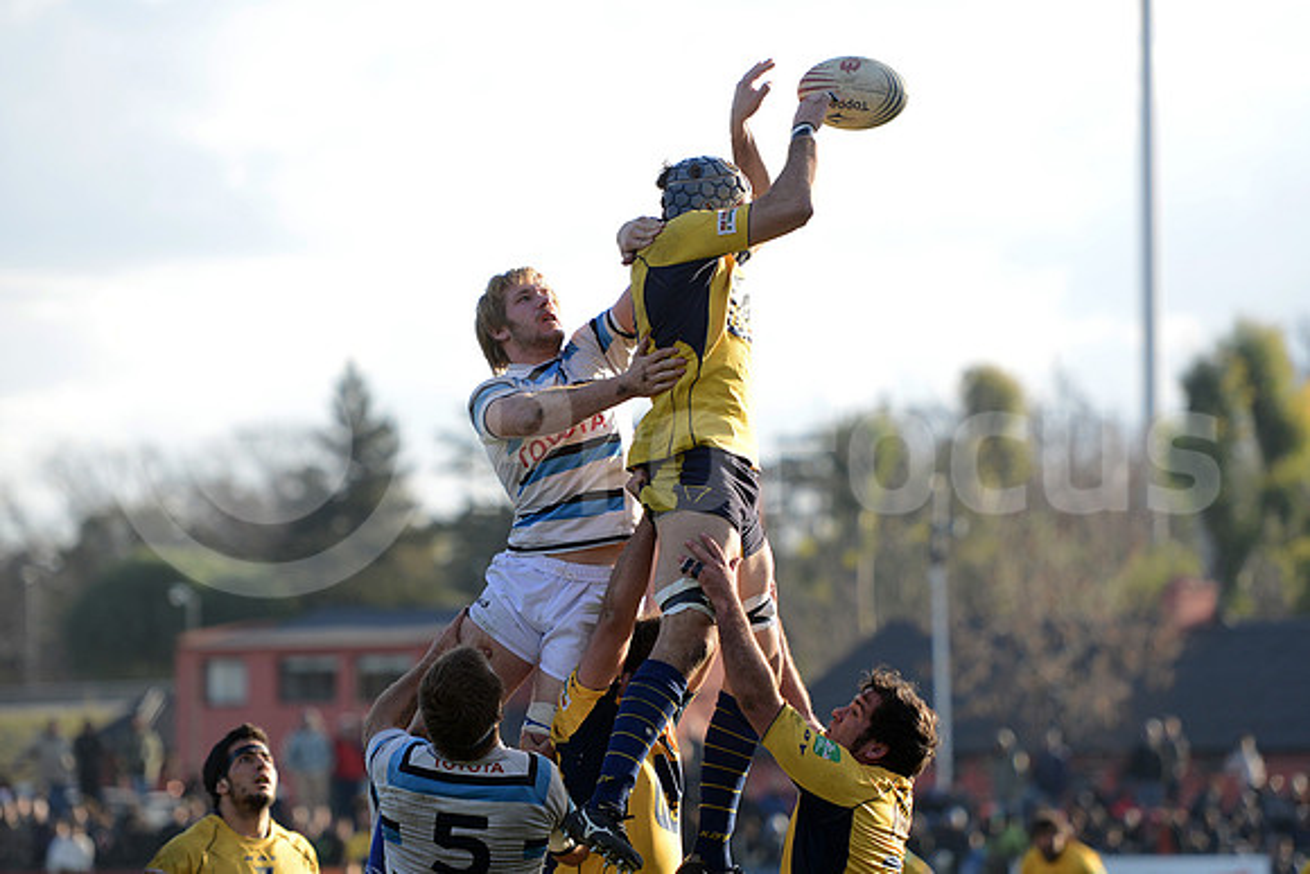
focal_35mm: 135
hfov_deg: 15.2
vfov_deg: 10.2
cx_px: 655
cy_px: 437
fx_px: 4913
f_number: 2.8
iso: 500
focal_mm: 135
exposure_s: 1/1600
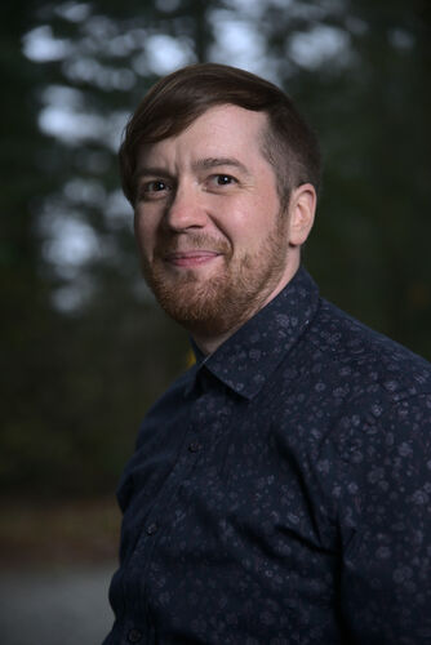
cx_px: 216
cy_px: 322
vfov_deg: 28.8
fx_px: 1255
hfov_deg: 19.5
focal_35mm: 70
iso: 800
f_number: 2.8
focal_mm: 70
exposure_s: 1/200
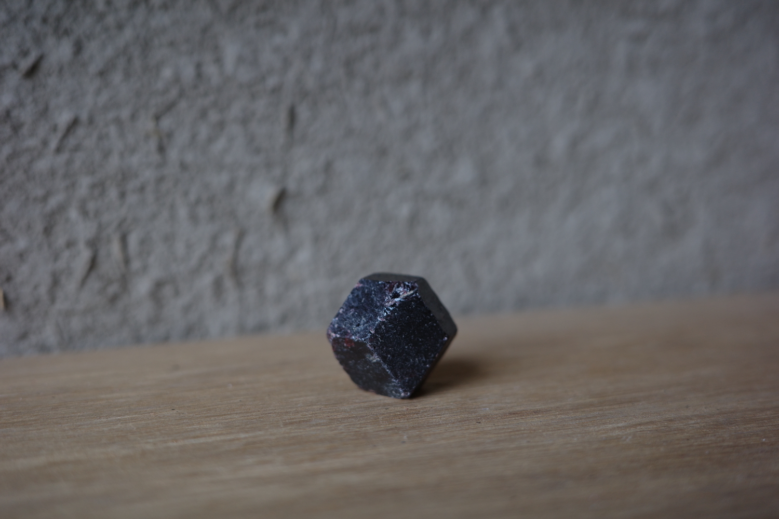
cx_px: 390
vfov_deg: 33.4
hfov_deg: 48.5
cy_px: 260
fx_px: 865
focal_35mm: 40
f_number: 2.8
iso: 200
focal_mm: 26
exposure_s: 1/80
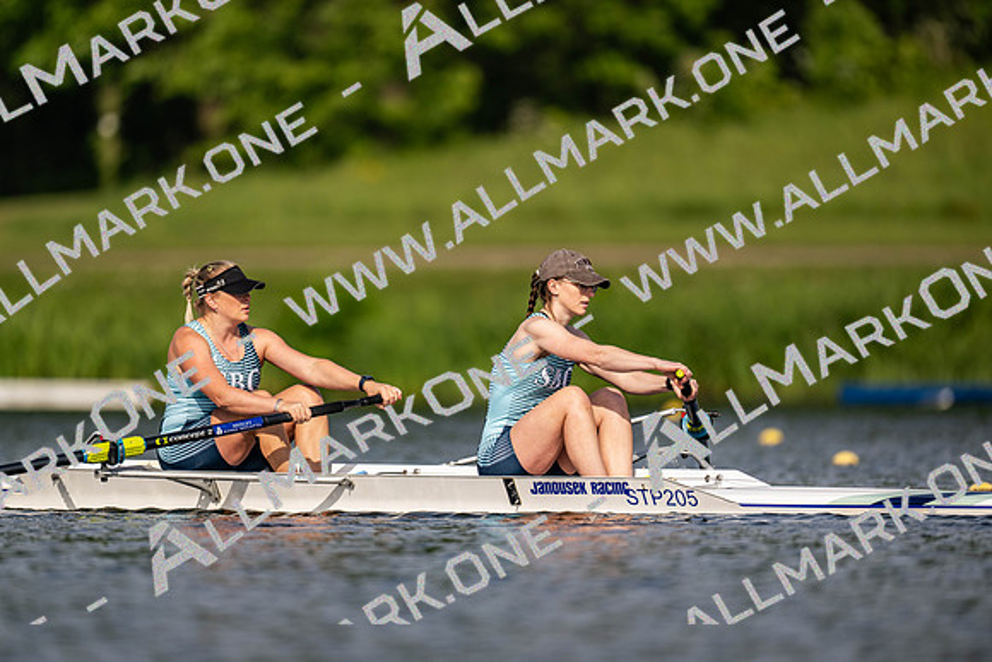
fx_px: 16536
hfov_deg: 3.4
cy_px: 331
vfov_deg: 2.3
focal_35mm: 600
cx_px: 496
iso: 200
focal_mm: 600
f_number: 4
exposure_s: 1/2500
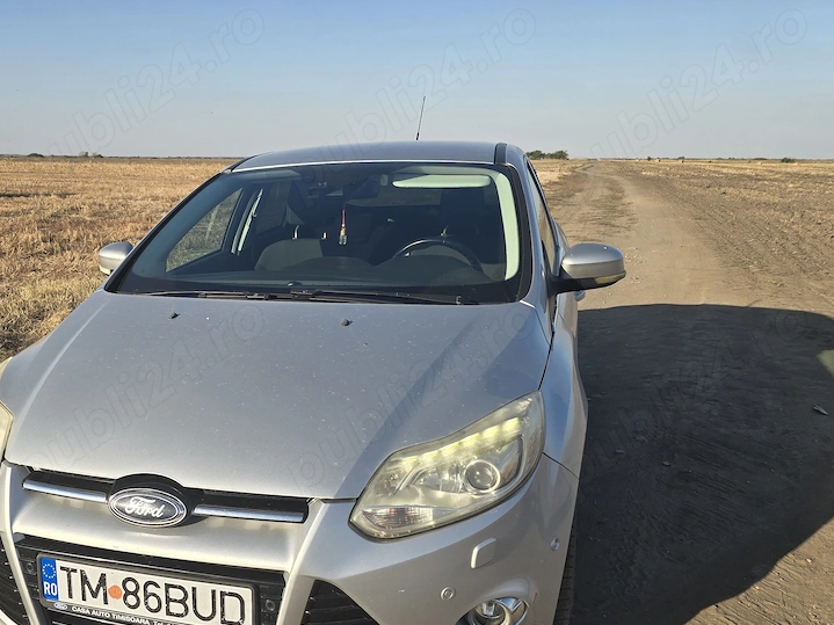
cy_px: 417
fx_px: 771
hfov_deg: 55.6
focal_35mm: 32
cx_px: 275
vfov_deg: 43.5
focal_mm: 6.3
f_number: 1.7
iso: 12
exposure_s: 1/577
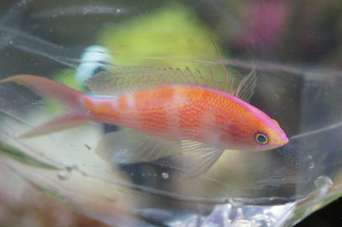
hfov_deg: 27.0
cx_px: 171
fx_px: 711
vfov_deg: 18.1
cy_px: 114
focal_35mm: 75
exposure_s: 1/80
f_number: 4.5
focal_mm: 50
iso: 800
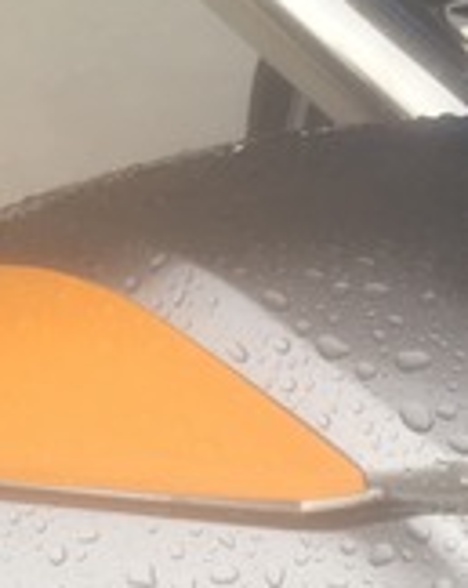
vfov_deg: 16.3
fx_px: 1823
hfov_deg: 14.4
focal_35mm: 105
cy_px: 951
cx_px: 464
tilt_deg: -45.0
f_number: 2.2
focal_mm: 4.15
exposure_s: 1/100
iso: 32
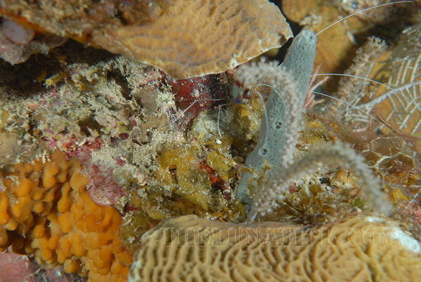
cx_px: 210
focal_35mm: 105
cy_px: 141
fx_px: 1229
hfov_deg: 19.4
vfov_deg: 13.1
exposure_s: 1/250
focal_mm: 70
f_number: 7.1
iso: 100
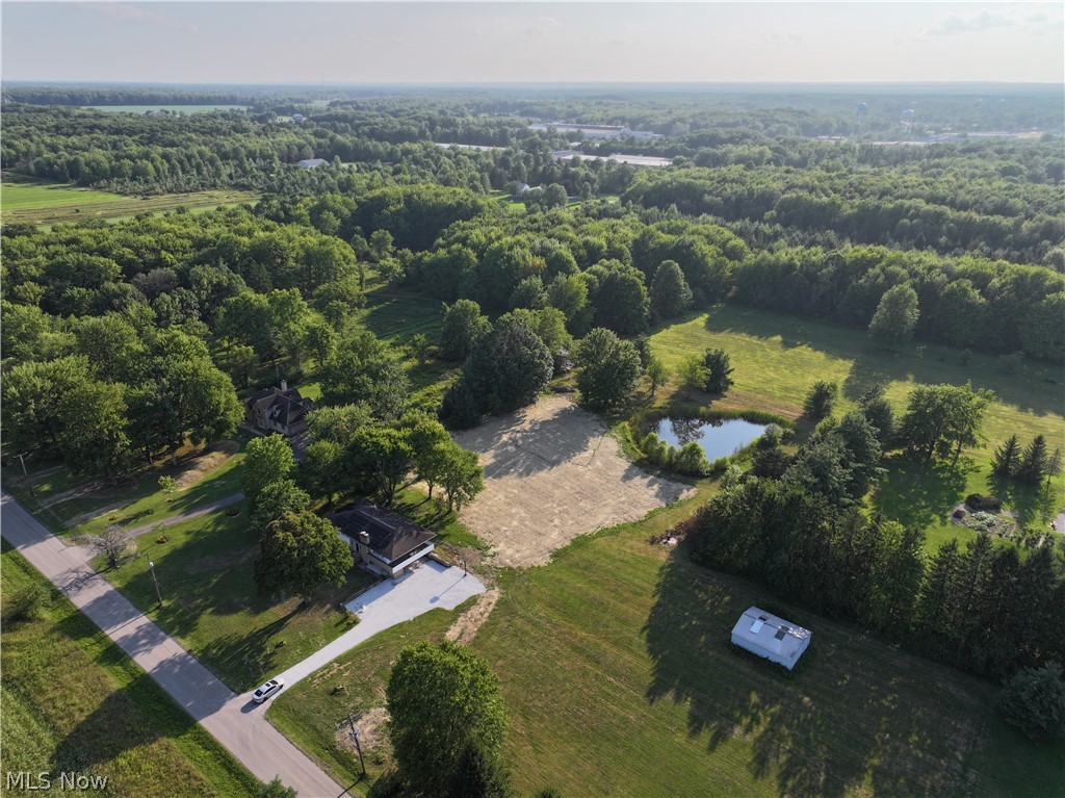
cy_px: 399
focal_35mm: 24
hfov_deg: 71.6
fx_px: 738
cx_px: 532
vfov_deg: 56.8
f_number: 2.8
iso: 100
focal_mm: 12.29
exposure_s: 1/60
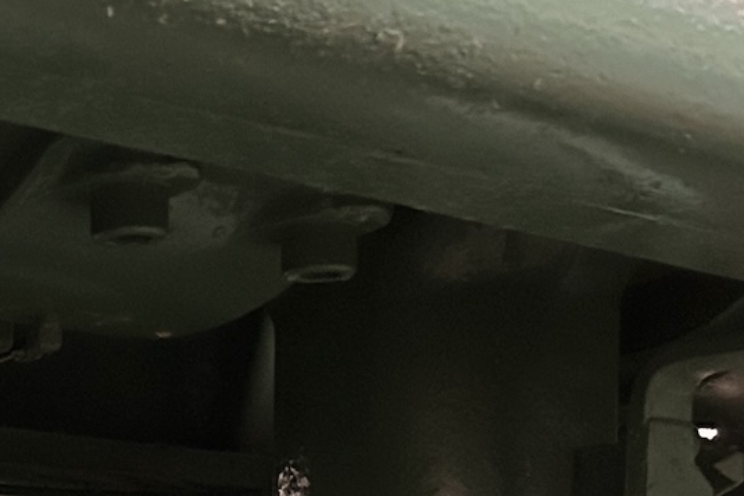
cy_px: 779
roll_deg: +0.2
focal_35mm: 109
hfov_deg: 16.5
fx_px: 2252
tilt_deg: -0.2
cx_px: -482
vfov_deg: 11.9
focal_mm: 5.7
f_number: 1.5
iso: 640
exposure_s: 1/40
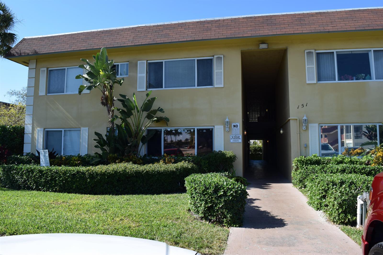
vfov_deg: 47.9
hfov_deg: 67.4
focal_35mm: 27
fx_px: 287
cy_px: 128
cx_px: 192
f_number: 9
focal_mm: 18
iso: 200
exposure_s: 1/320
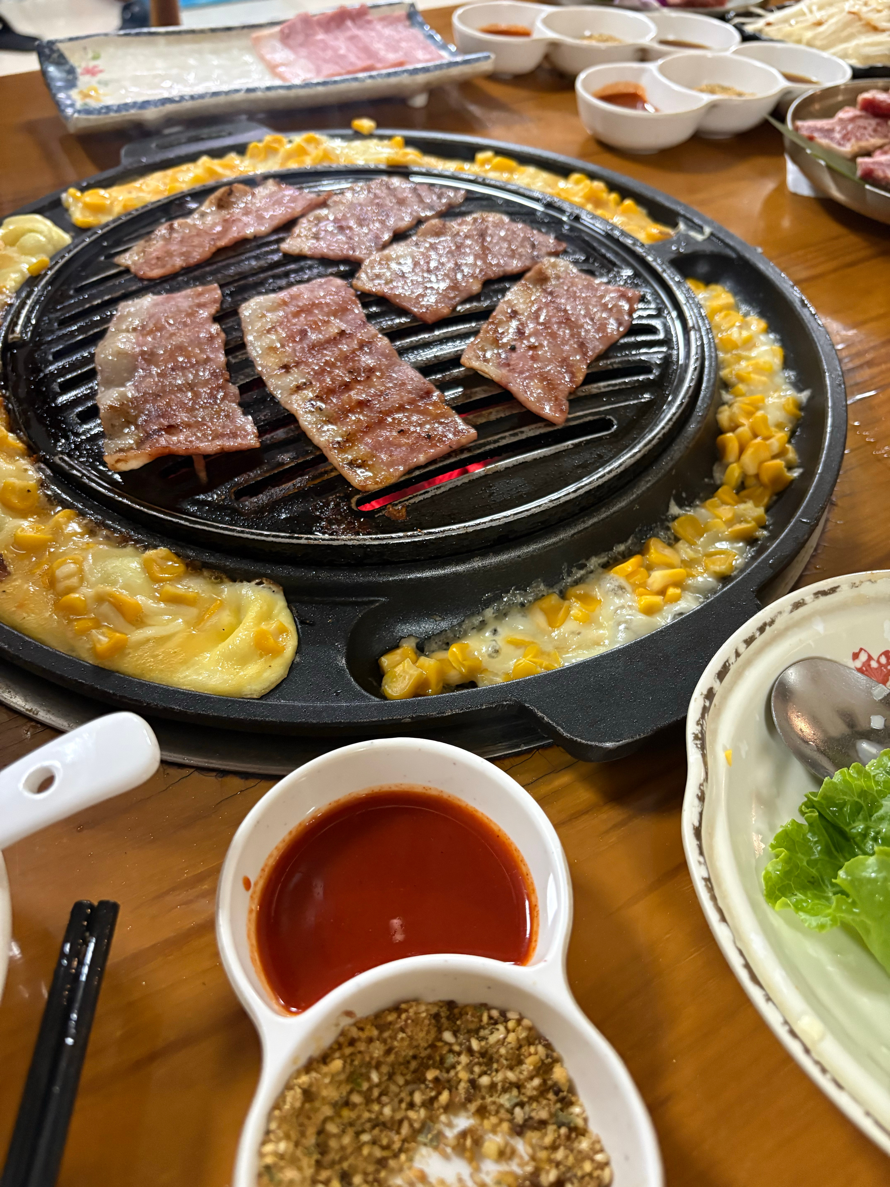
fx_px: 891
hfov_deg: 53.1
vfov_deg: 67.3
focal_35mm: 26
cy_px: 594
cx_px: 445
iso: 400
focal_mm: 5.96
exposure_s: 1/50
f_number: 1.6
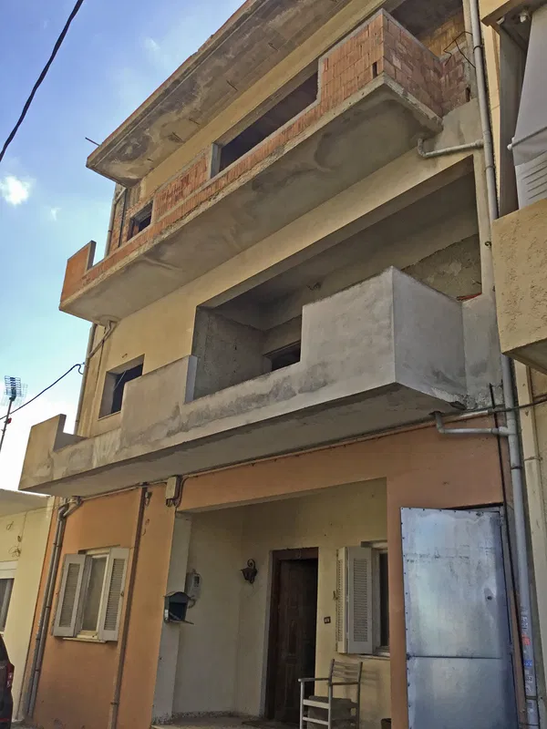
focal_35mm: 31
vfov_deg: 58.4
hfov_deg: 45.4
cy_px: 364
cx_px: 274
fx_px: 653
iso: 25
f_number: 2.4
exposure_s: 1/566
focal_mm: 3.3
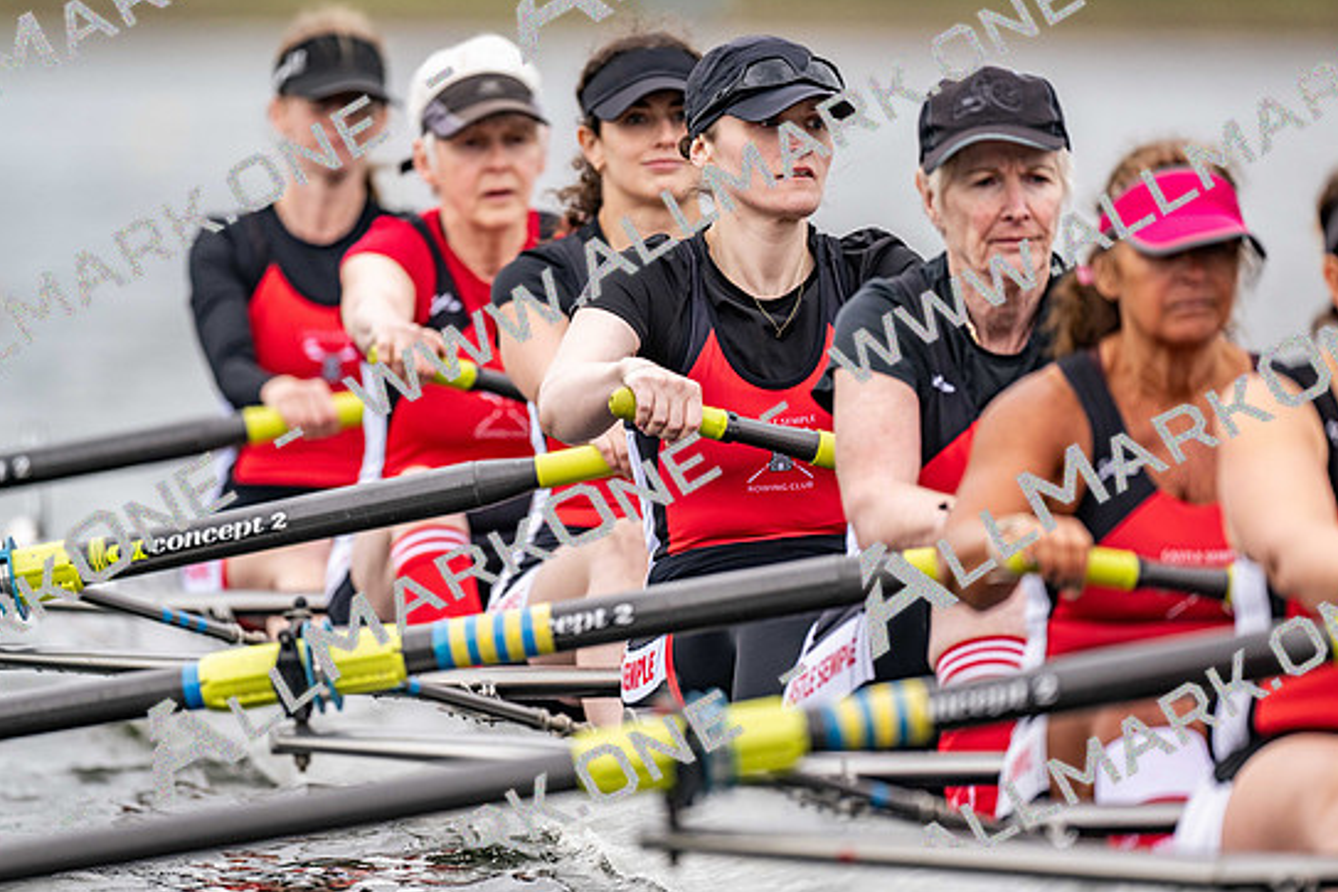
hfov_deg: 3.2
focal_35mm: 641
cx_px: 648
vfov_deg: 2.1
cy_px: 425
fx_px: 23822
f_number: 4
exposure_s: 1/2500
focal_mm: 600
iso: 560
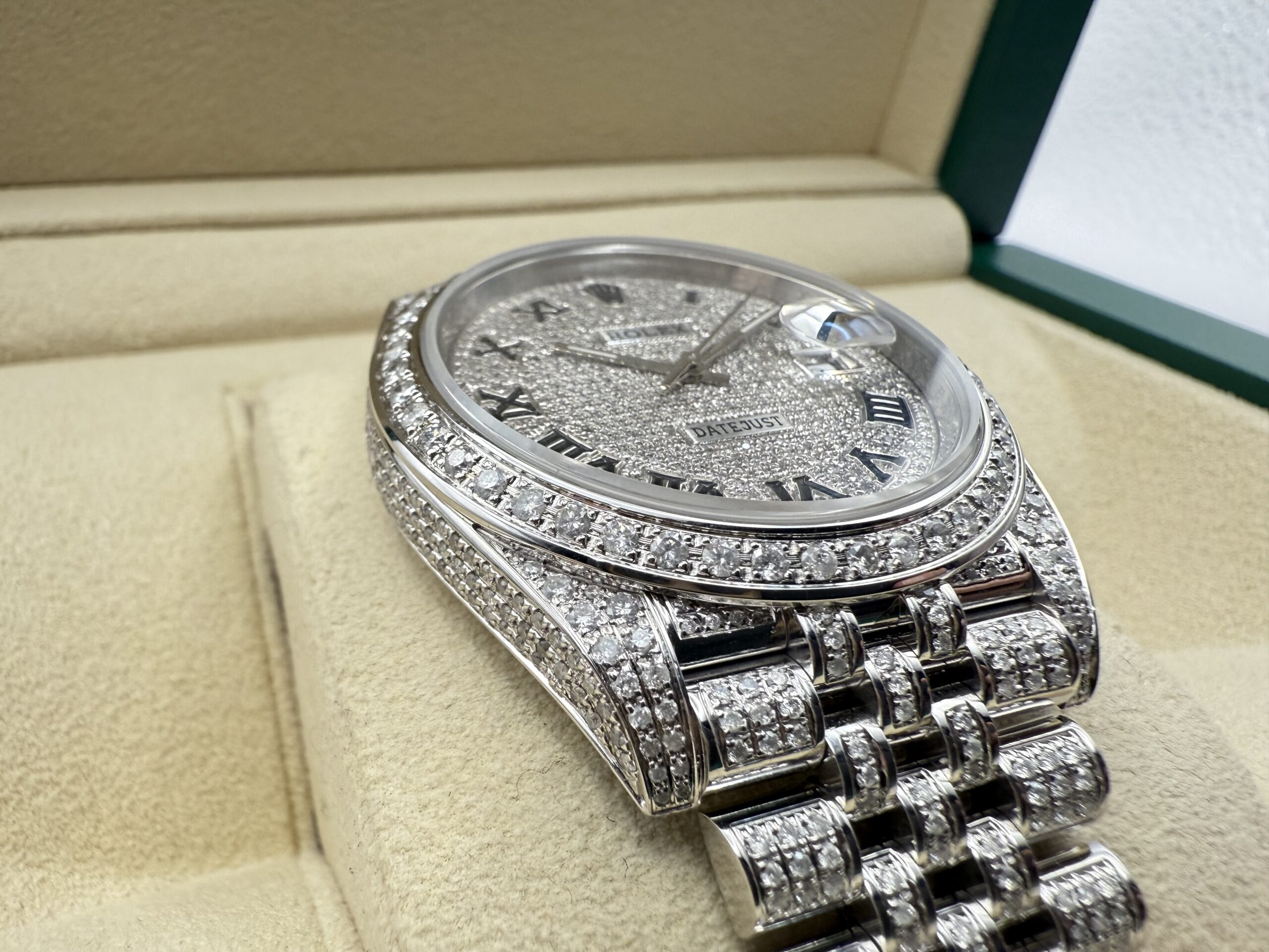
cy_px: 476
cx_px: 634
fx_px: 880
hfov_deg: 71.6
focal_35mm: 24
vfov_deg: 56.8
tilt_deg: -30.3
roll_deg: -2.9
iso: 100
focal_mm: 2.22
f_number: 2.2
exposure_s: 1/99
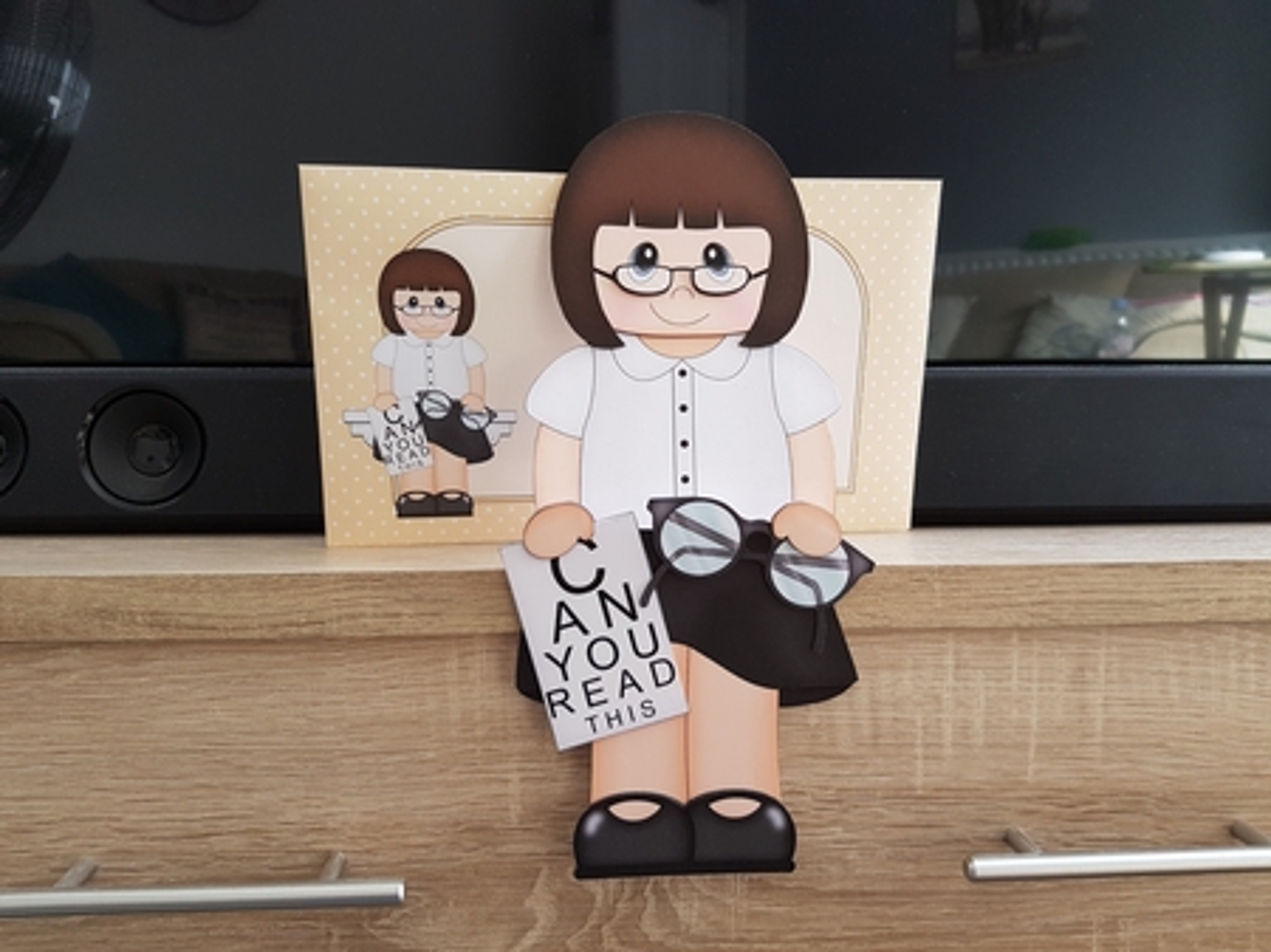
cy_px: 476
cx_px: 636
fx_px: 954
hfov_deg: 67.3
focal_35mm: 26
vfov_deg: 53.0
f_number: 1.7
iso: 50
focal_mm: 4.2
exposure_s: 1/50
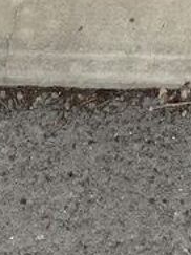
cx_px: 369
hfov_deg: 9.4
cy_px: -435
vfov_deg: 10.6
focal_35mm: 148
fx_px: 1090
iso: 40
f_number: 1.9
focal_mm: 3.6
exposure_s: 1/443
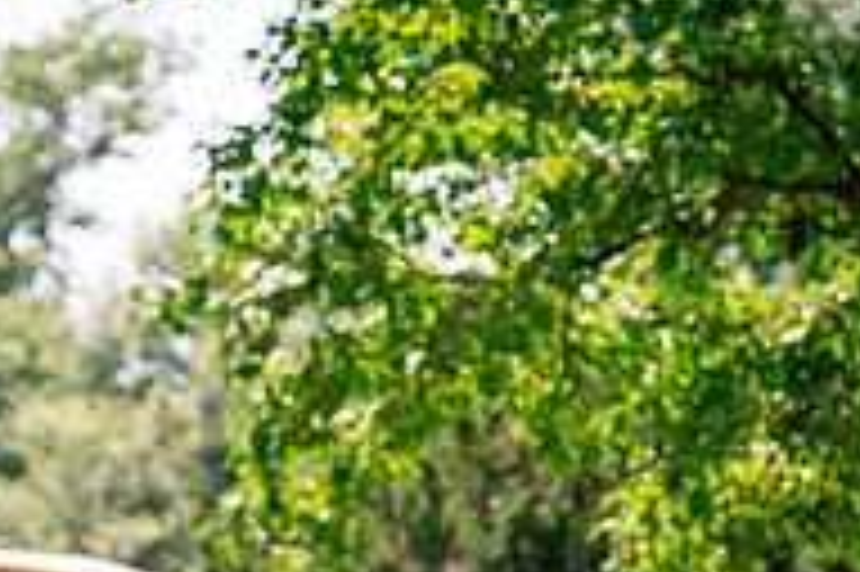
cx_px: -90
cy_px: 741
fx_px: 5084
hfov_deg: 9.6
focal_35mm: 213
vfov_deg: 6.4
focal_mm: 70
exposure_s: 1/1250
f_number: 2.8
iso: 250
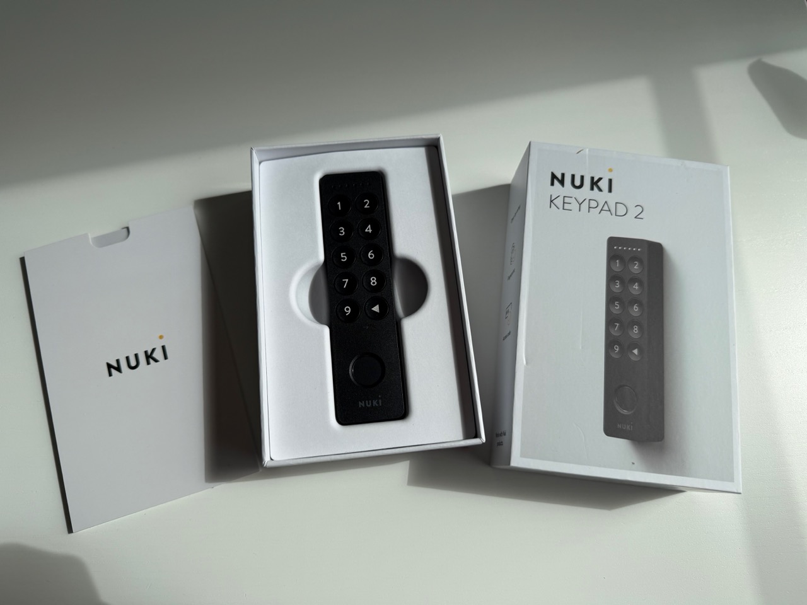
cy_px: 302
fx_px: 560
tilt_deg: -73.9
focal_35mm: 24
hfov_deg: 71.6
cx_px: 404
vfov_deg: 56.8
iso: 80
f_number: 1.78
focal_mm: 6.76
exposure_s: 1/3953
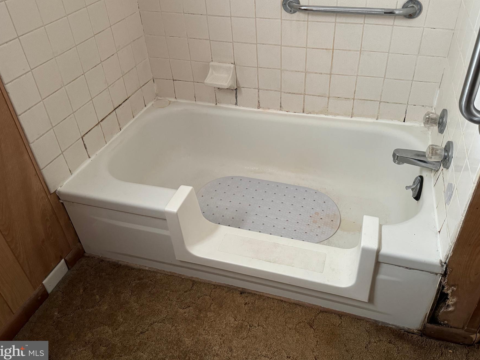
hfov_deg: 63.3
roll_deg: +3.0
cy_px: 153
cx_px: 260
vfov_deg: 49.6
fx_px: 388
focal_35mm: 28
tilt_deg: -35.6
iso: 400
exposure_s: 1/60
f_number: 1.78
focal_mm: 6.86
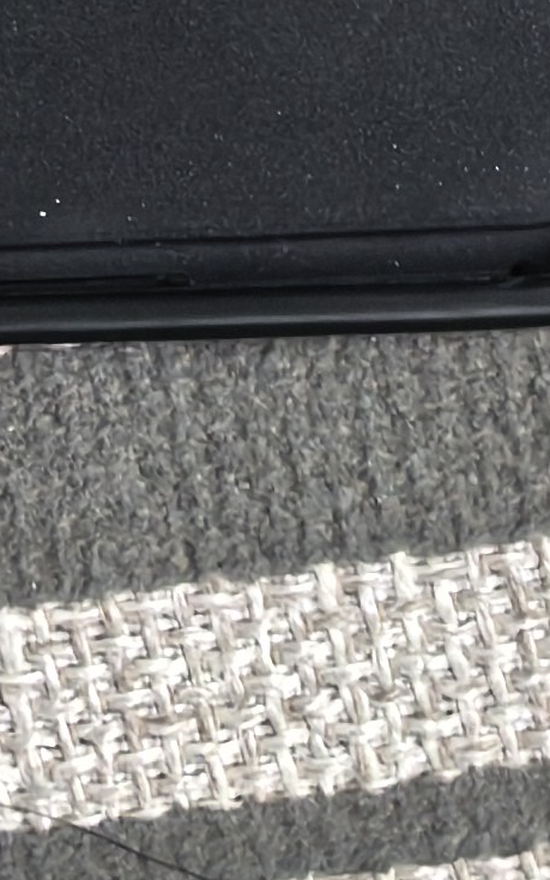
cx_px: -17
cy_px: -831
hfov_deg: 9.2
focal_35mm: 142
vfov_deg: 13.0
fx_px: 3404
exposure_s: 1/608
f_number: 2
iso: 5000
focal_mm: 6.98
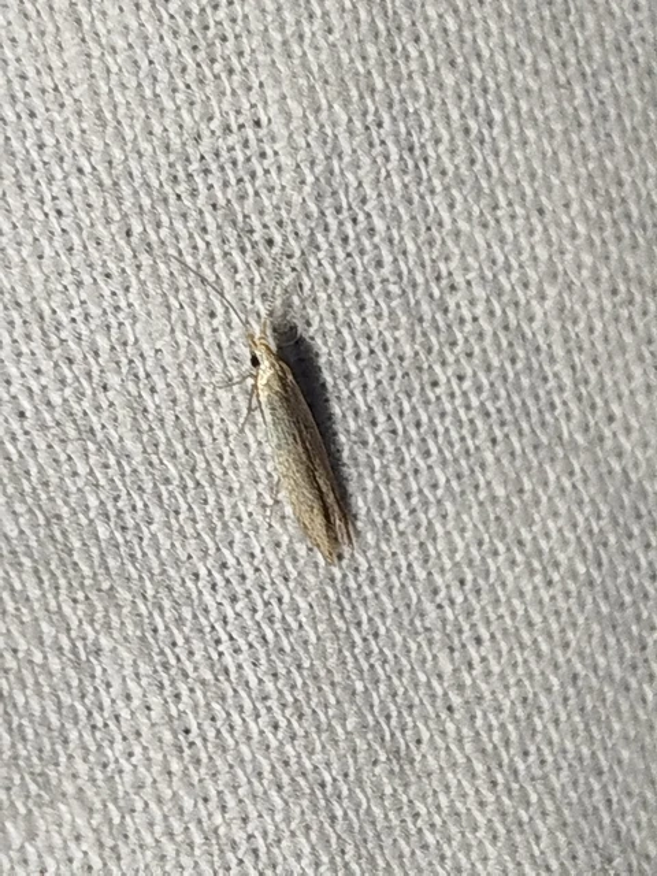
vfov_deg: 14.7
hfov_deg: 11.1
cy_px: 438
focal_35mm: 134
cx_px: 328
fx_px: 3391
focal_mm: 5.31
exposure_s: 1/50
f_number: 1.7
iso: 80
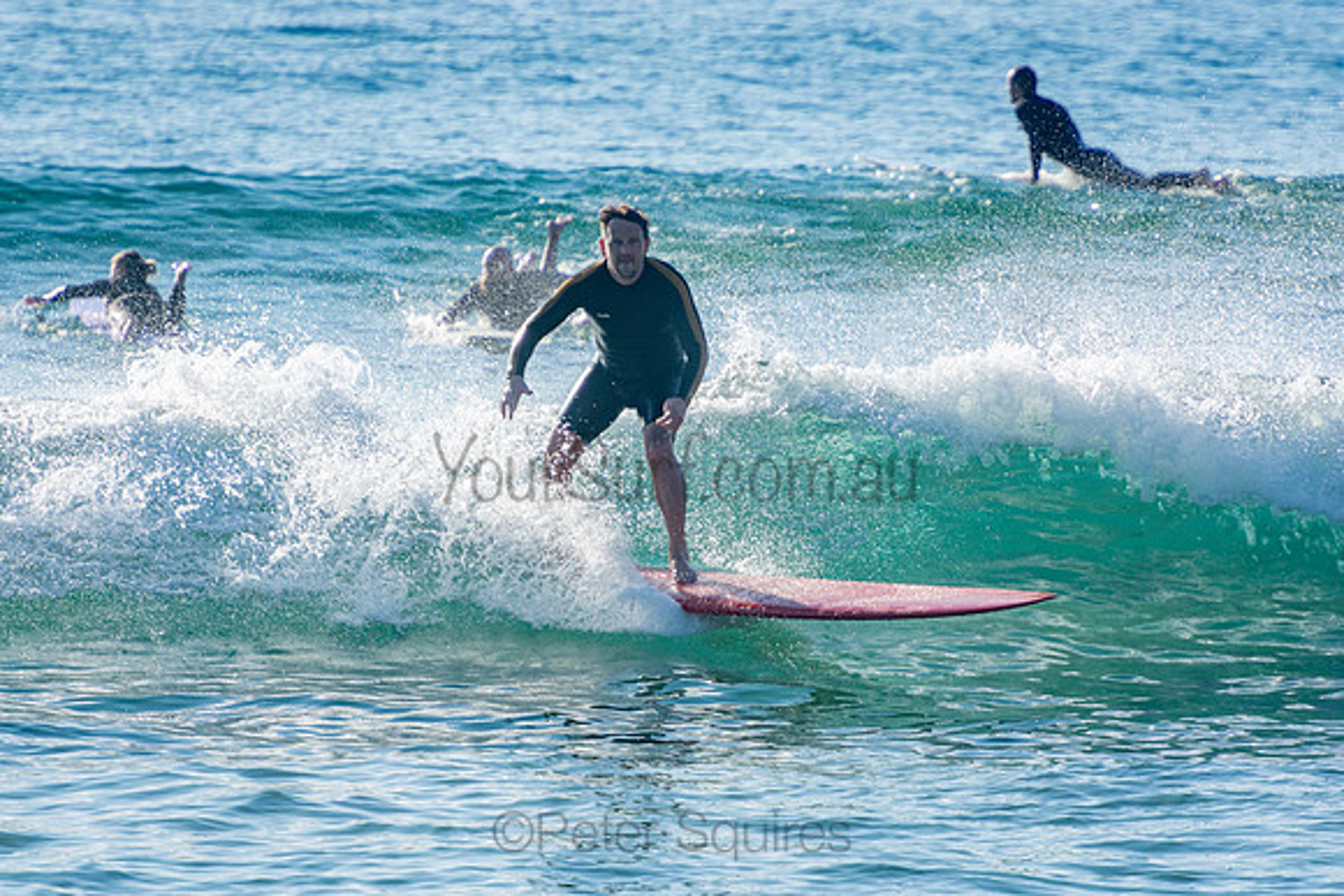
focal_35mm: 555
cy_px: 448
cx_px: 672
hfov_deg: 3.7
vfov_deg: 2.5
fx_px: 20724
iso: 200
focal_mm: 370
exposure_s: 1/1250
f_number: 5.6
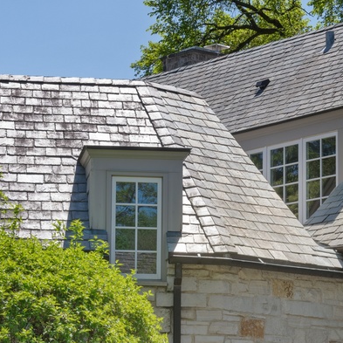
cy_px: 255
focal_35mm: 140
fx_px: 1569
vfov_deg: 12.4
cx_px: 163
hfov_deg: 12.5
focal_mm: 40
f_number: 9.5
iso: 200
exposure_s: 1/250
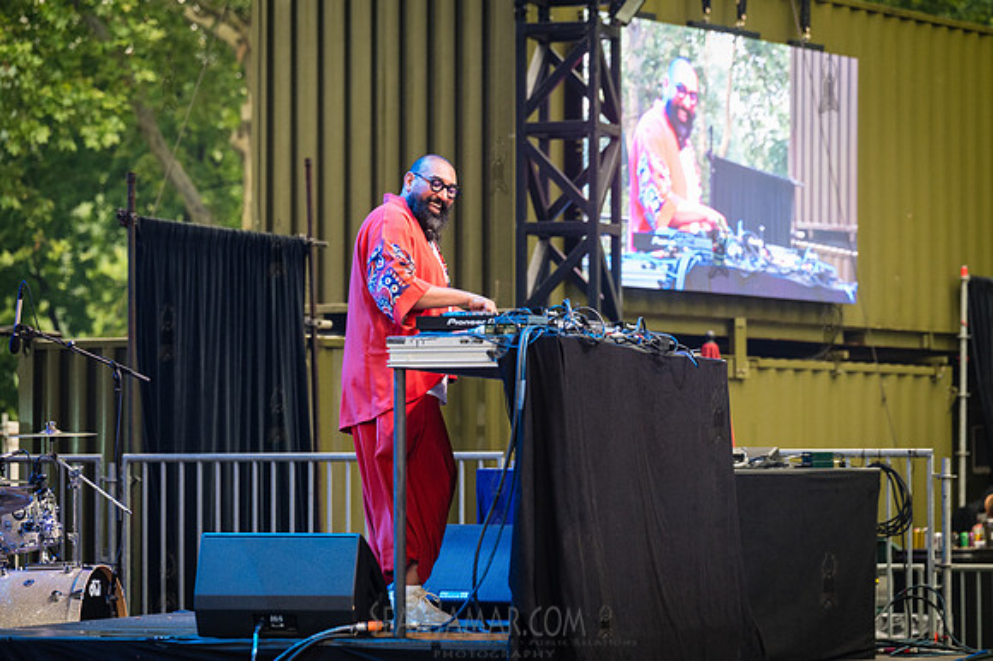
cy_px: 330
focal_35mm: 133
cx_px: 496
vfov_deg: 10.3
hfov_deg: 15.5
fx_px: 3657
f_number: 3.5
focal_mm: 126
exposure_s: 1/320
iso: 2000
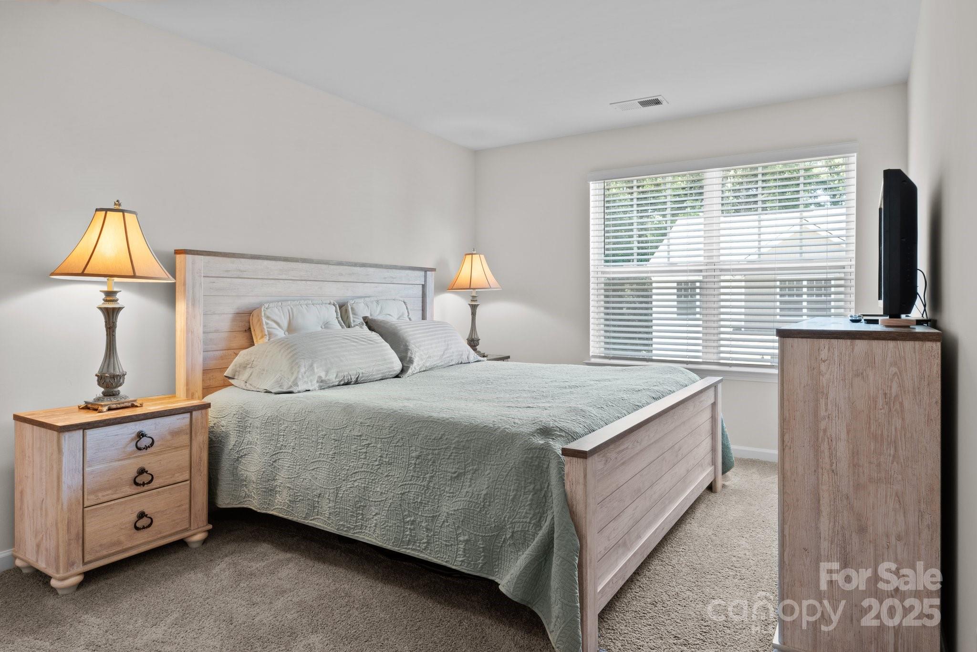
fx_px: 570
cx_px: 488
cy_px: 326
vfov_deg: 59.5
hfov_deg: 81.2
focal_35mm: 21
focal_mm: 14
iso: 100
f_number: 10
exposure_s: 1.3
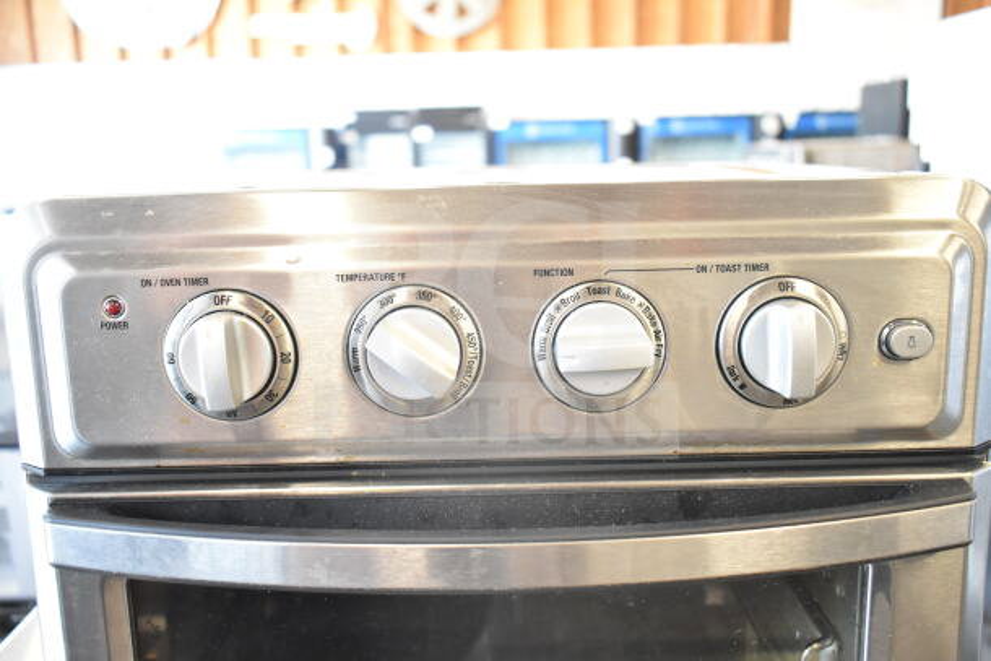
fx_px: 909
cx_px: 496
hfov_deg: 57.2
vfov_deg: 40.0
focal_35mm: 33
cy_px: 330
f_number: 3.8
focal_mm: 22
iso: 2000
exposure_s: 1/40
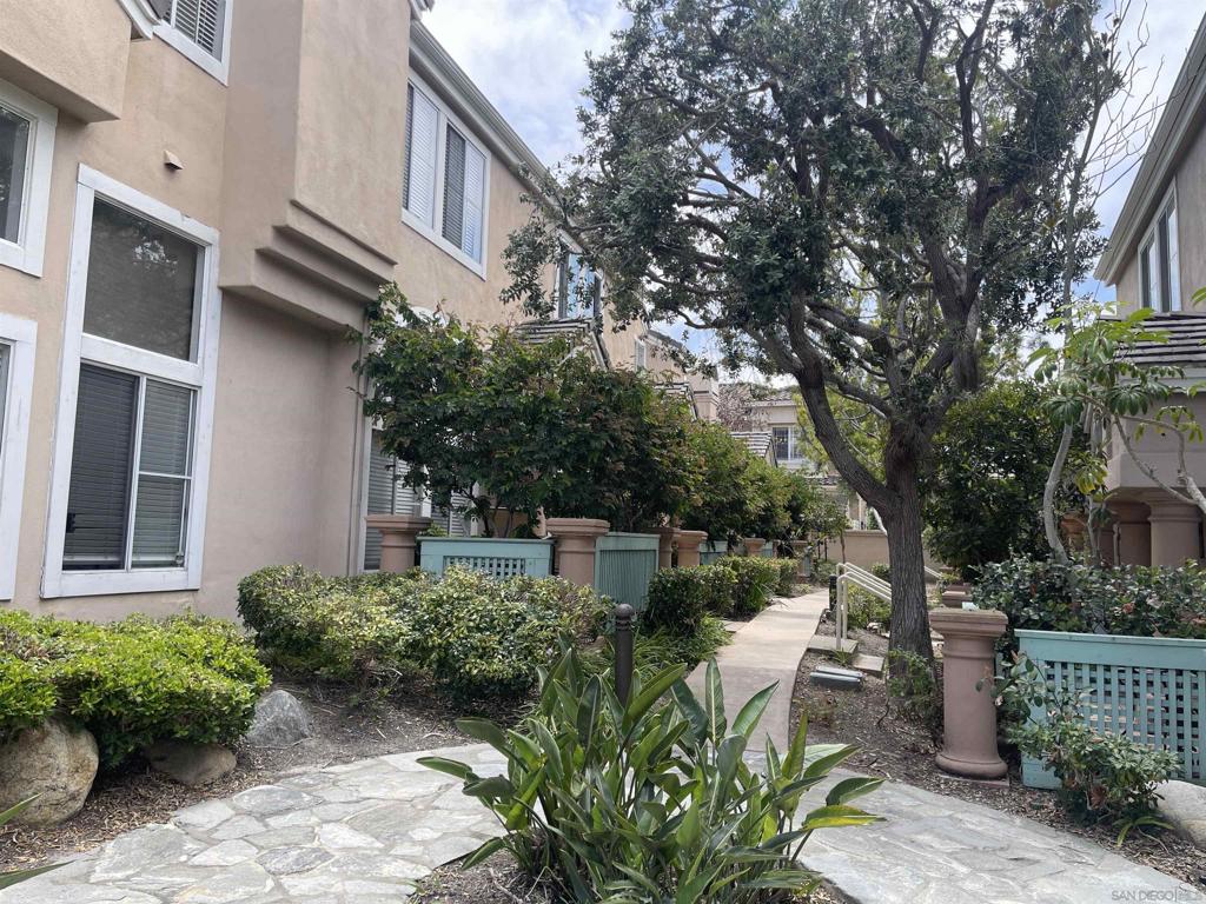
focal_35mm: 25
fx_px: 871
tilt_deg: +5.2
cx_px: 603
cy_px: 452
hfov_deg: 69.4
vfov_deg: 54.9
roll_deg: -2.3
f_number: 1.6
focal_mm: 5.1
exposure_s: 1/1175
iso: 32
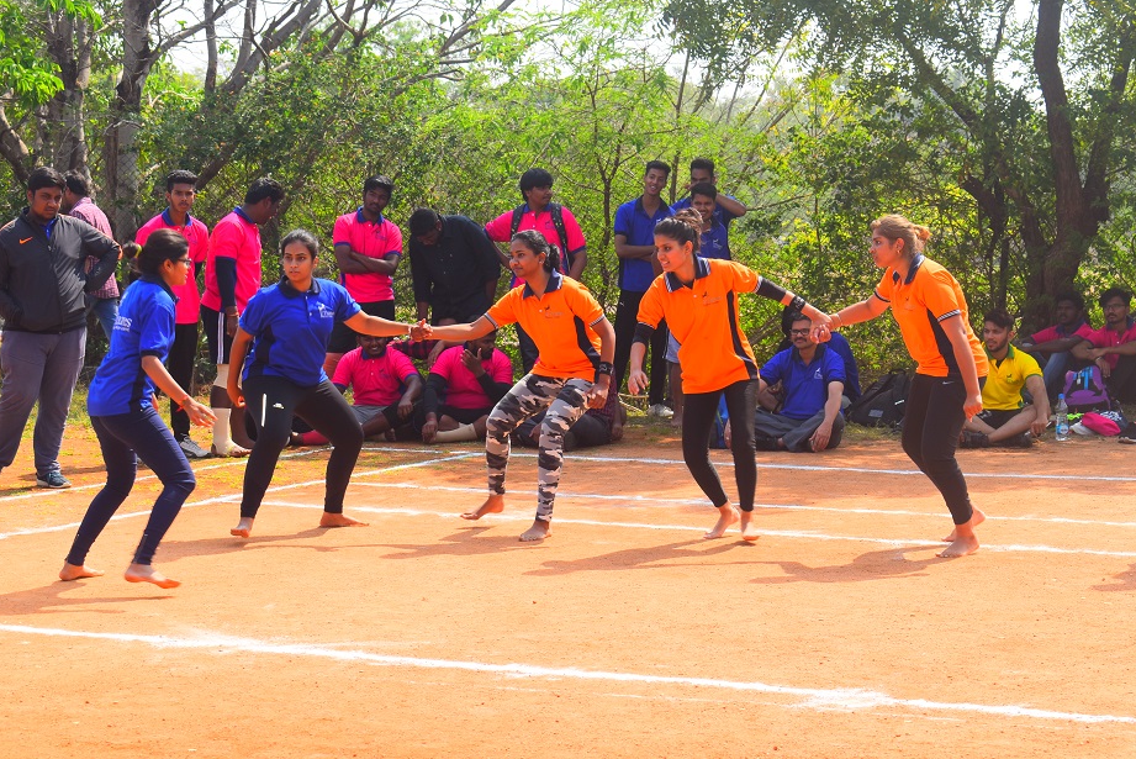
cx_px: 558
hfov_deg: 22.7
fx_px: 2827
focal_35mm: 90
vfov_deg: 15.3
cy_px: 351
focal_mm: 55
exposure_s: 1/200
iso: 100
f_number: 9
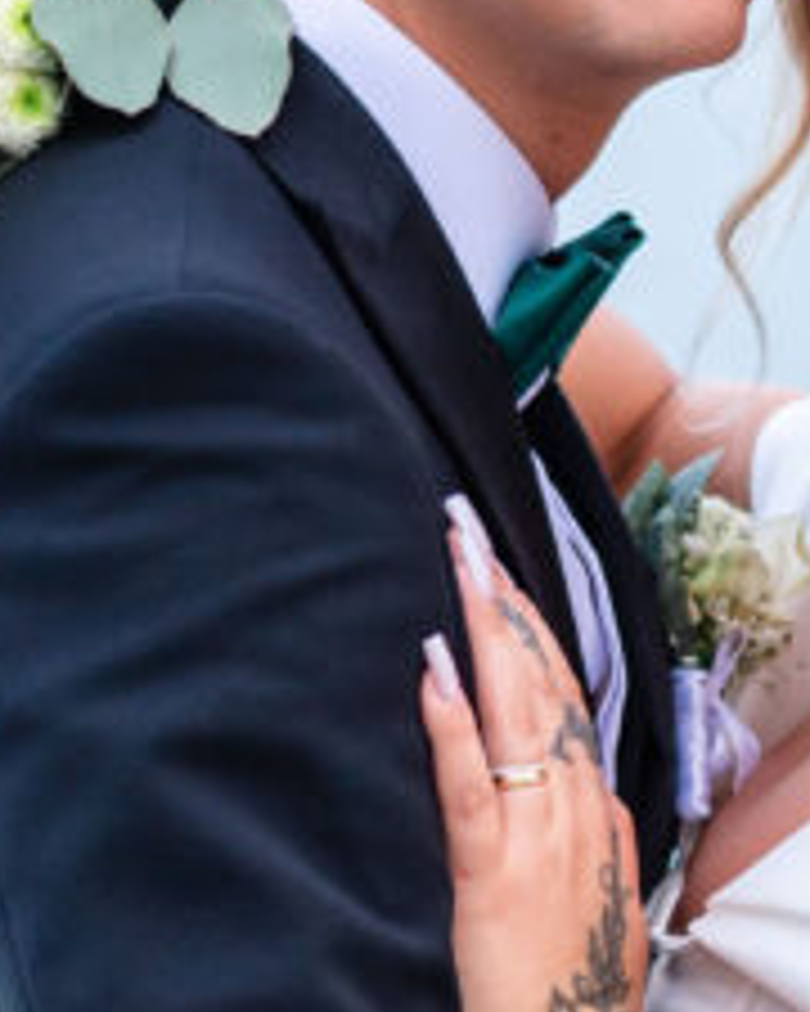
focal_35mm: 321
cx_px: 713
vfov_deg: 6.0
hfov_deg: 4.8
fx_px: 9619
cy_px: 688
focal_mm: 50
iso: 400
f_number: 2.8
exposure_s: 1/200
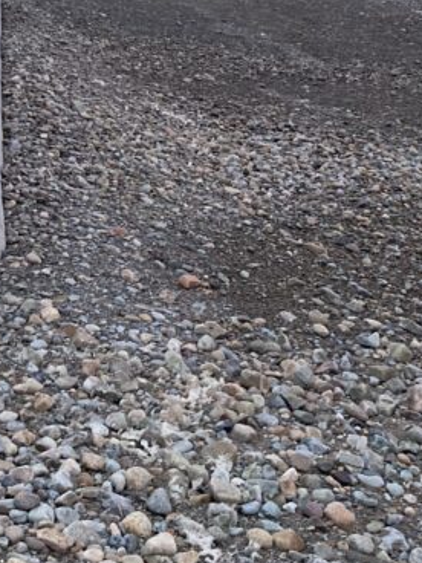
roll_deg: +0.7
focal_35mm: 78
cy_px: 144
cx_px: 173
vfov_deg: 24.8
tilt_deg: -12.5
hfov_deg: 18.9
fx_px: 1268
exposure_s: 1/60
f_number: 1.8
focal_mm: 3.99
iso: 250
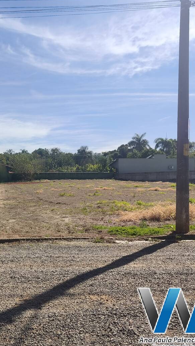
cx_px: 5
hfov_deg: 31.4
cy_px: 178
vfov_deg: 56.6
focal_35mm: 35
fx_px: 322
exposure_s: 1/1105
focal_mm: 6.06
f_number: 1.7
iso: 50
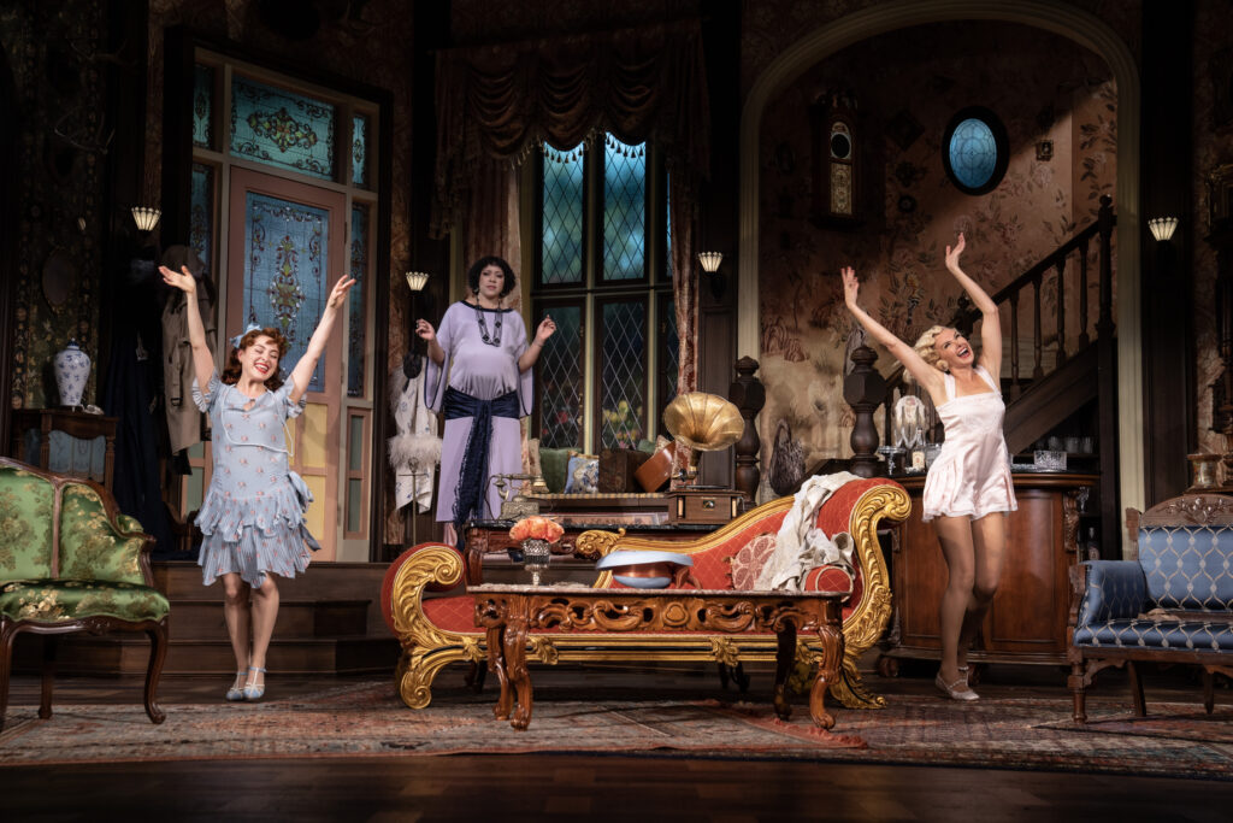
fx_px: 1678
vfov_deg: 27.5
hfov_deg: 40.3
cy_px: 412
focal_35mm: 49
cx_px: 616
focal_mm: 49
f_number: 4.5
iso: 400
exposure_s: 1/320
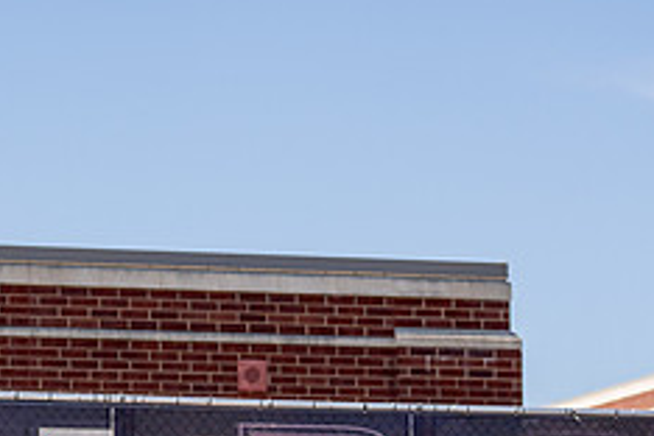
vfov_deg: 6.2
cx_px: 143
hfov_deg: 9.3
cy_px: 618
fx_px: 4015
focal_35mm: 221
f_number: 2.8
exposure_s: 1/5000
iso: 250
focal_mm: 70
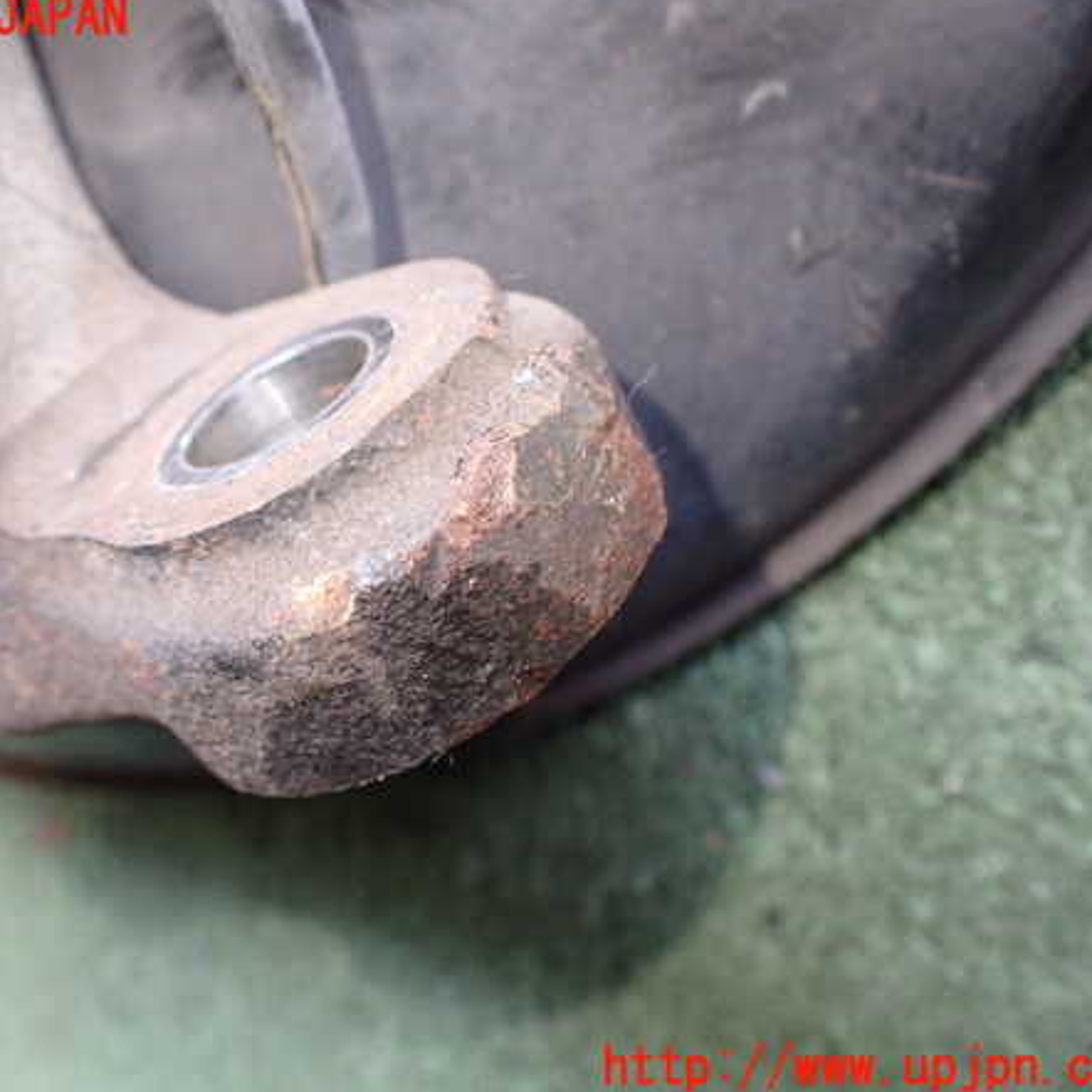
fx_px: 1285
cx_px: 420
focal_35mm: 36
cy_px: 544
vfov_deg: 46.0
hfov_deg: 45.7
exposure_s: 1/125
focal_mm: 5.4
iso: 640
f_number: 2.3
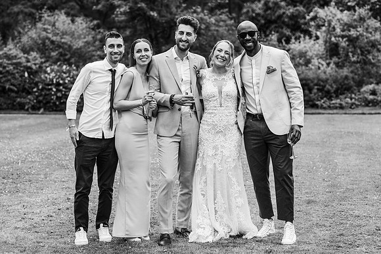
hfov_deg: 23.9
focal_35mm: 85
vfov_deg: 16.1
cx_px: 190
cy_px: 127
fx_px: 899
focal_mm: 85
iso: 100
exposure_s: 1/500
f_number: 3.5
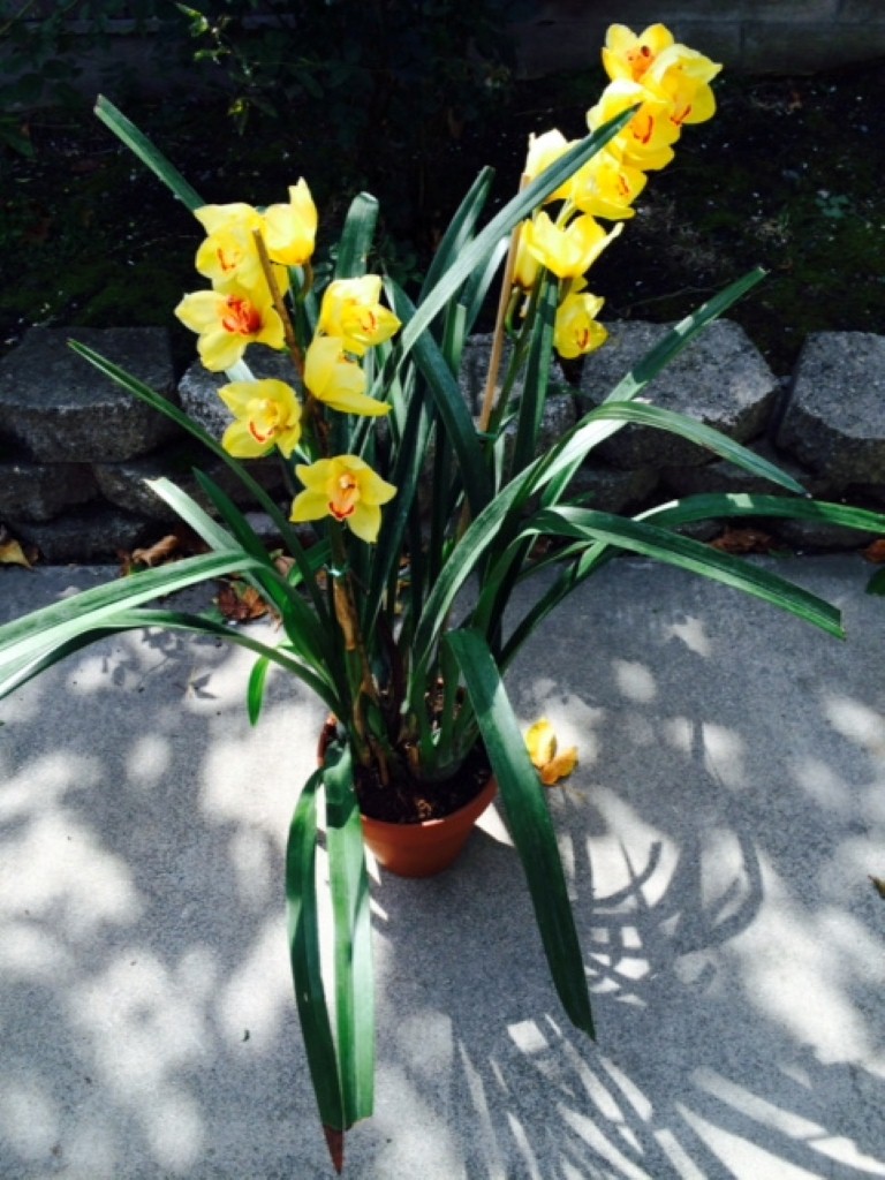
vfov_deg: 60.0
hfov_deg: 46.8
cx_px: 442
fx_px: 1023
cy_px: 590
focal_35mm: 30
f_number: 2.2
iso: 32
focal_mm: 4.12
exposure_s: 1/612
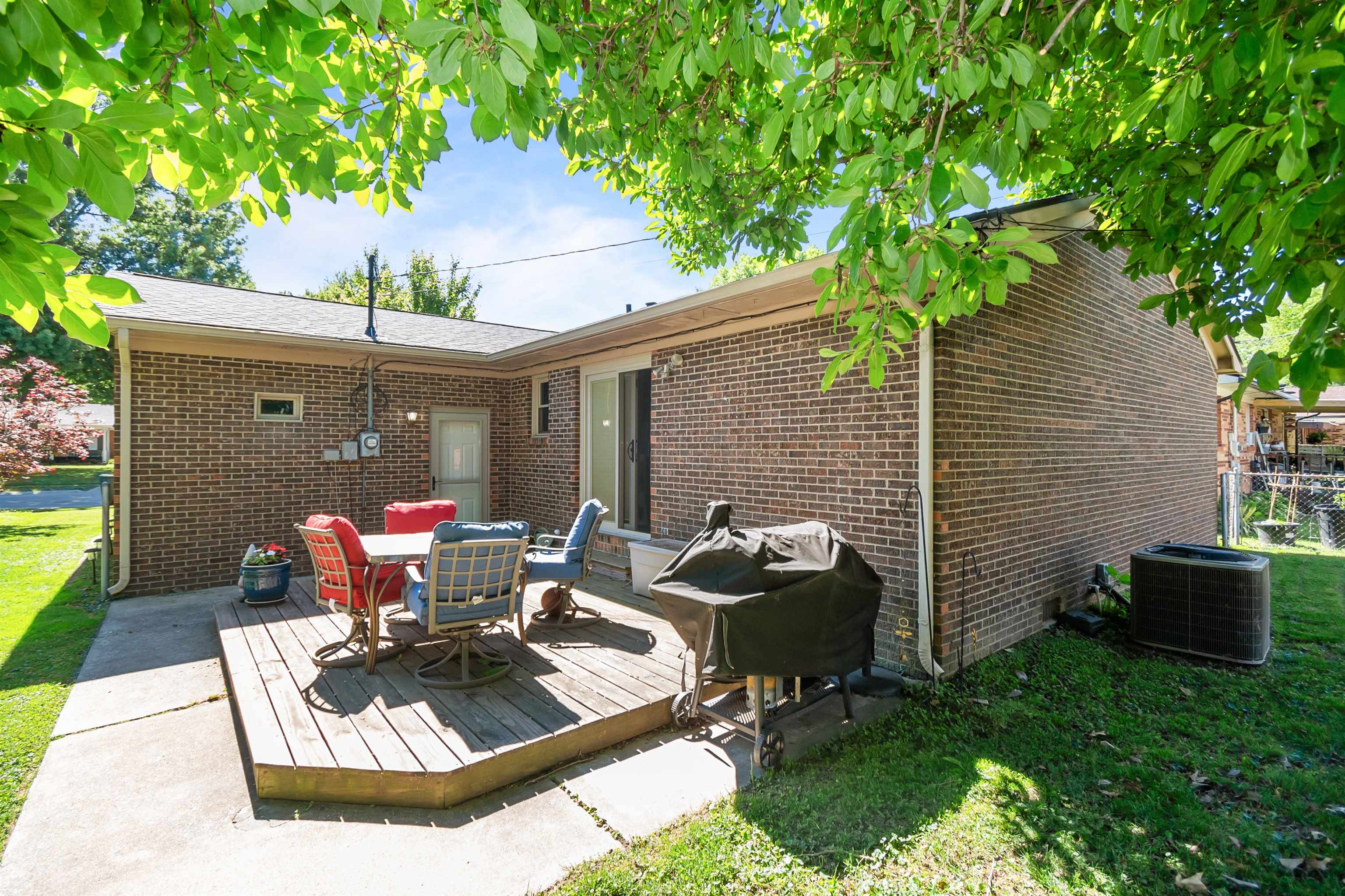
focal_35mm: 15
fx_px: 560
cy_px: 448
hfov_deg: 100.4
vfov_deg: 77.3
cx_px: 672
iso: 640
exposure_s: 1/500
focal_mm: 10
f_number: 4.5
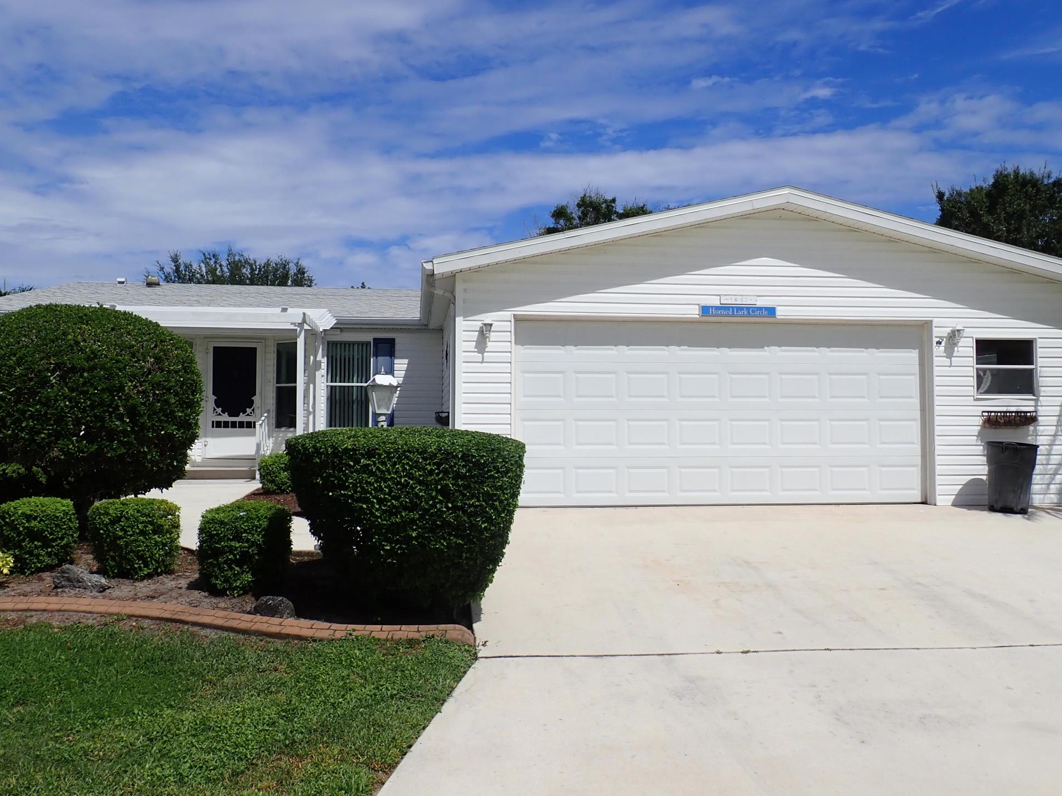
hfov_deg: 56.8
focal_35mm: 32
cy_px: 373
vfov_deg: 44.1
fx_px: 982
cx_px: 546
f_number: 9
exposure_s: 1/400
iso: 100
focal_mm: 5.5
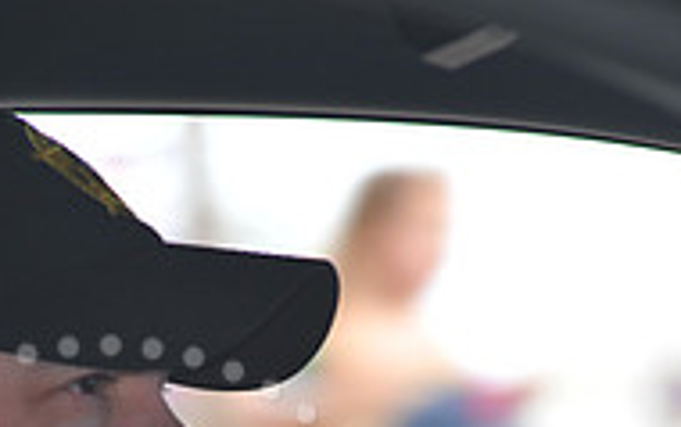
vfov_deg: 2.1
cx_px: 104
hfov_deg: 3.4
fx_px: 11532
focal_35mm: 621
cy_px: 675
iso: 250
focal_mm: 200
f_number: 7.1
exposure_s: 1/80
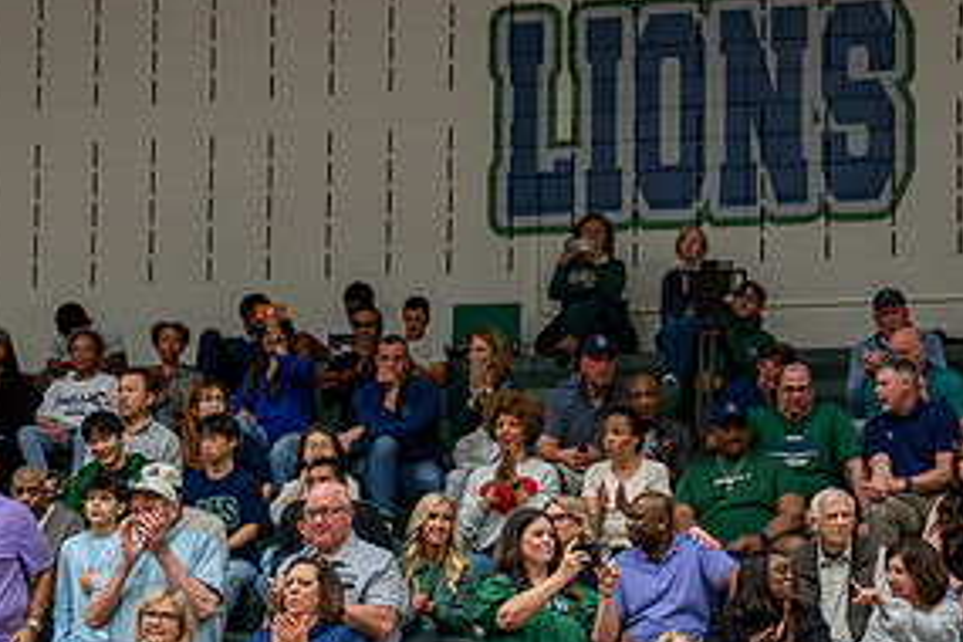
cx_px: 482
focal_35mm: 106
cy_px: 501
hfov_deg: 19.3
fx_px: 2835
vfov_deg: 12.9
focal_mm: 44.4
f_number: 2.8
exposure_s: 1/500
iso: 2000
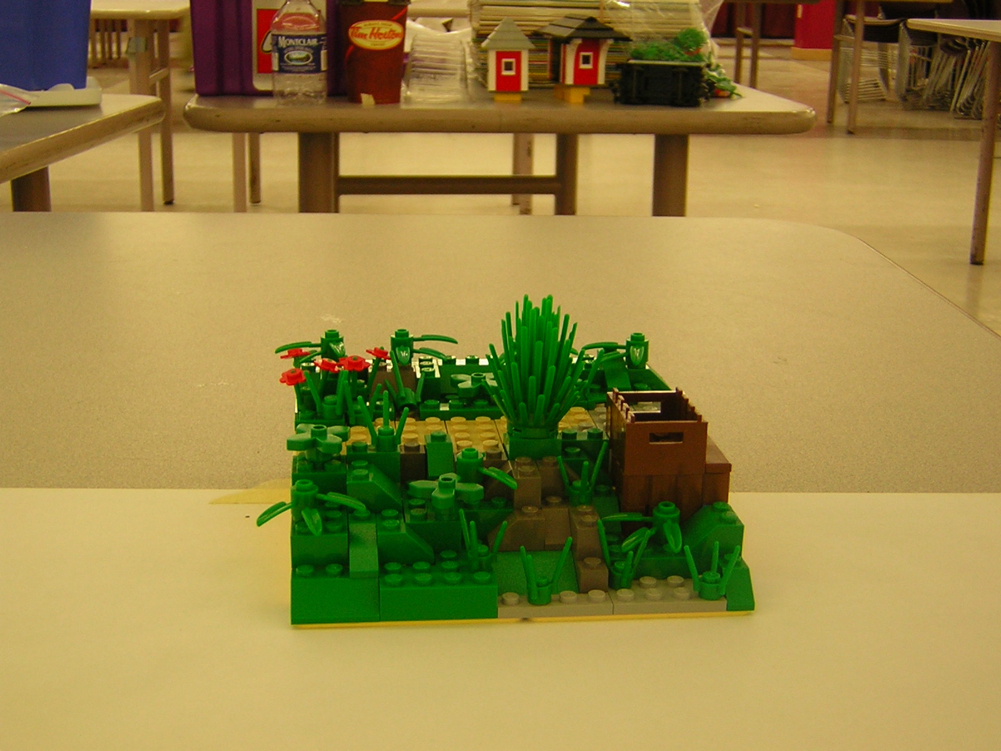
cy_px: 376
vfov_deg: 28.6
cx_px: 500
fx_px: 1475
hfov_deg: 37.5
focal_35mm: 51
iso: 50
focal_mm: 6.6
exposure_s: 1/6.2
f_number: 3.1
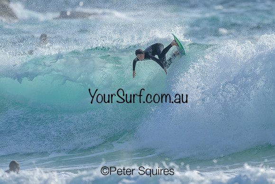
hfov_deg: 2.1
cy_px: 74
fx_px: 7583
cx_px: 171
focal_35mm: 992
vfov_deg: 1.4
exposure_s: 1/2000
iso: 200
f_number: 6.3
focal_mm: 800
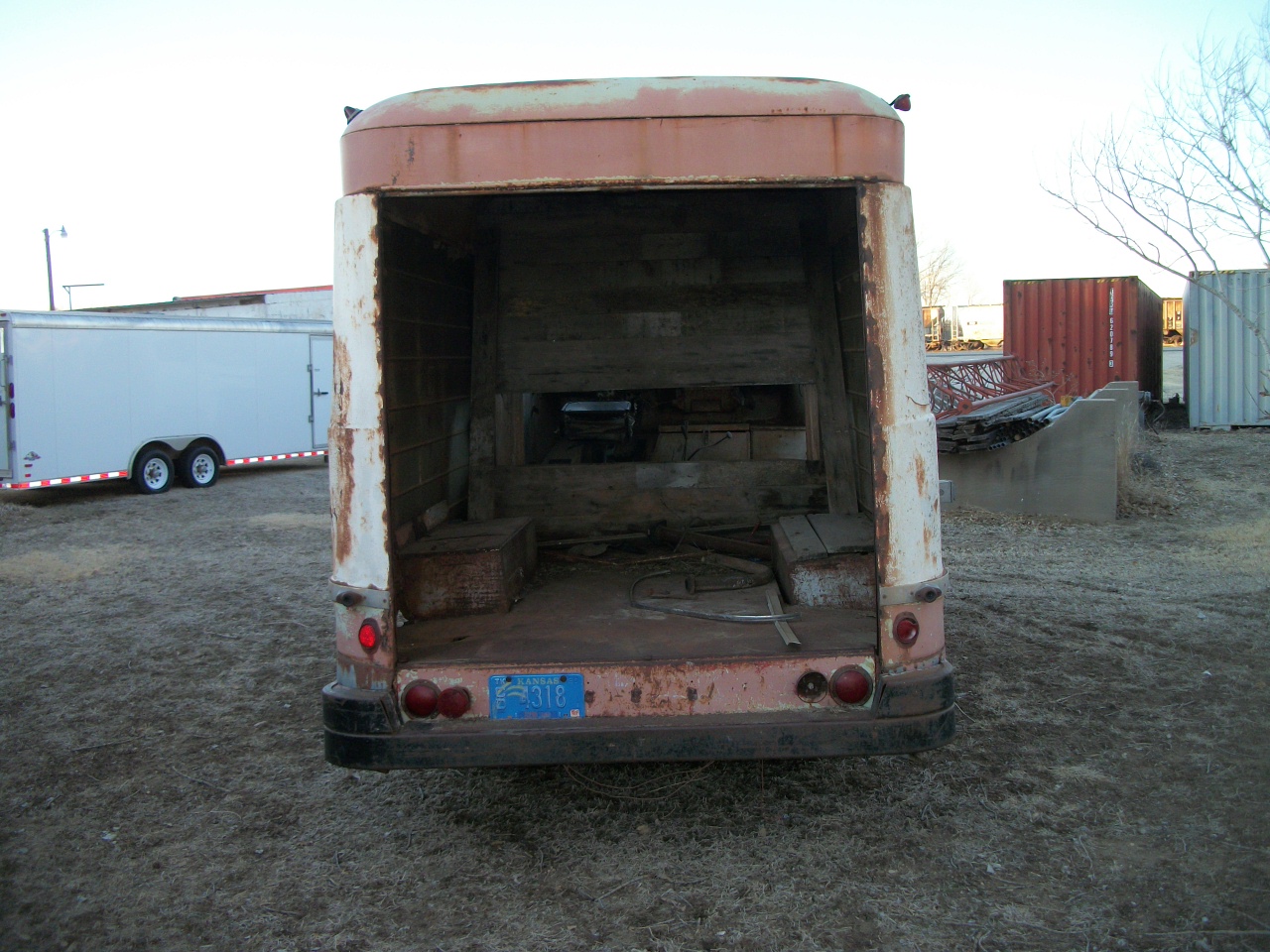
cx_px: 635
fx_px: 1174
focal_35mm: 32
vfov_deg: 44.2
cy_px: 476
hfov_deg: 56.8
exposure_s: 1/100
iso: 80
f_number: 2.9
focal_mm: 5.7
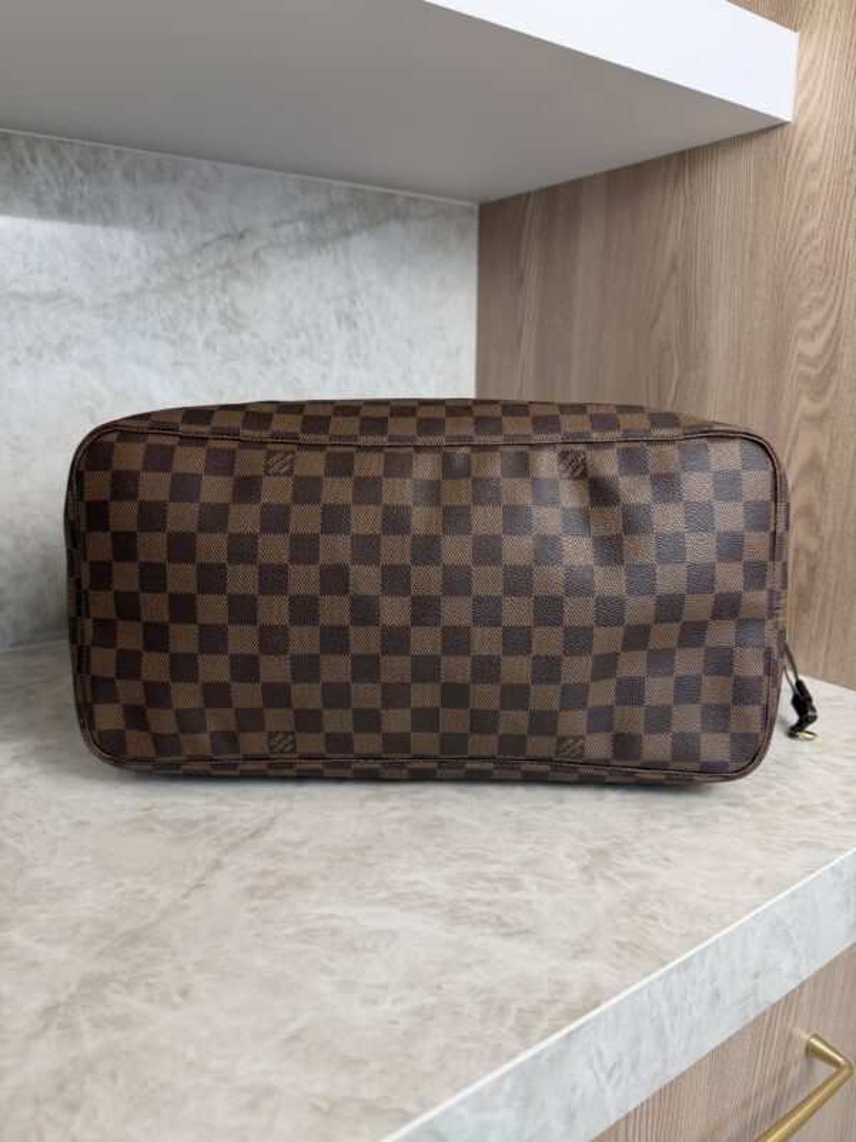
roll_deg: -0.9
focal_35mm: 24
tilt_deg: -12.7
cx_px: 428
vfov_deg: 71.6
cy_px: 571
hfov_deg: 56.8
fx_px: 791
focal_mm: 6.76
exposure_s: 1/120
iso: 100
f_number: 1.78
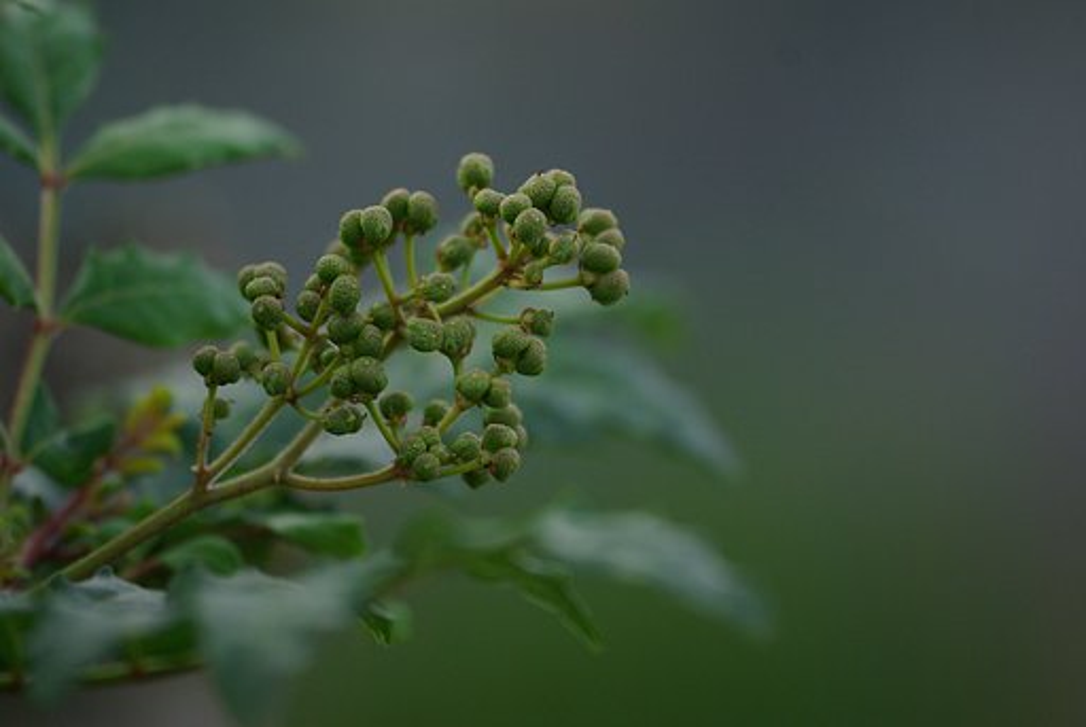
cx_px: 543
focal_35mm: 270
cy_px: 364
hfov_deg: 7.6
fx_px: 8157
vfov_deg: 5.1
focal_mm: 180
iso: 400
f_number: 3.5
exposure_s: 1/350
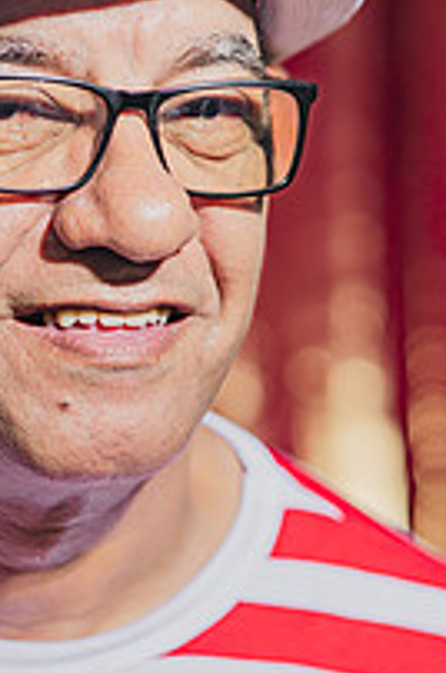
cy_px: 373
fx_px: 3524
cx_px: -28
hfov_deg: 7.2
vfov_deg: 10.9
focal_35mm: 189
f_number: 2.5
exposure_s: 1/200
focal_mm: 85
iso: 125
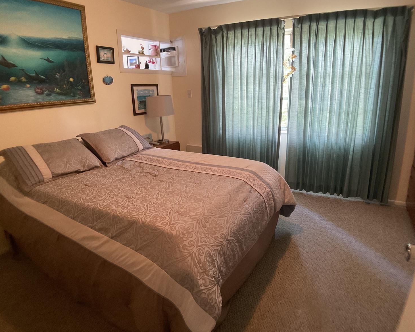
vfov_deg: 47.1
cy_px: 164
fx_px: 381
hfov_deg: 57.2
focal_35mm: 31
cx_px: 217
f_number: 1.8
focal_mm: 3
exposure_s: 1/40
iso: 250
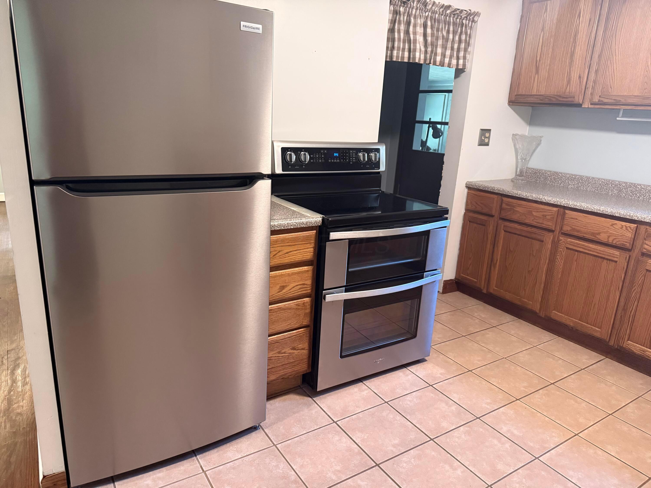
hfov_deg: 71.6
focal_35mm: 24
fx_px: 451
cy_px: 244
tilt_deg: -15.9
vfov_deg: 56.8
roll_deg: -2.9
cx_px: 326
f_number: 1.78
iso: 640
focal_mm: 6.76
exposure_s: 1/60
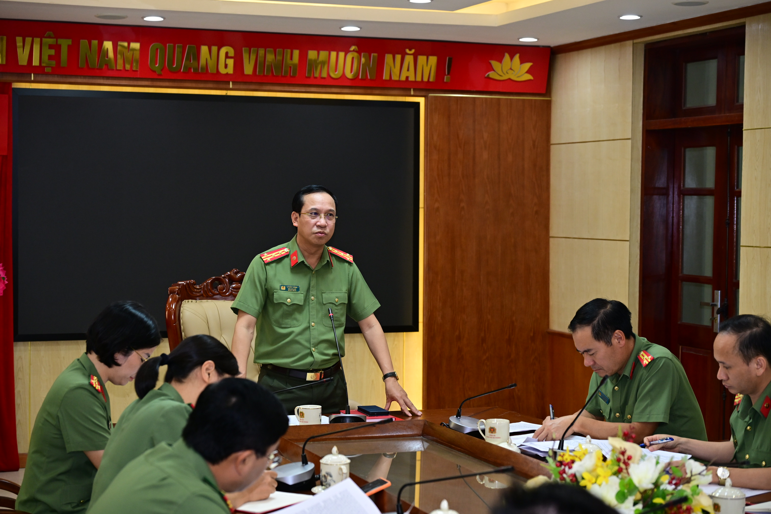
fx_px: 1371
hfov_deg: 31.4
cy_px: 257
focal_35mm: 64
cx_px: 386
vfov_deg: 21.2
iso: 1600
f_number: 4
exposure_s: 1/160
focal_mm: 64
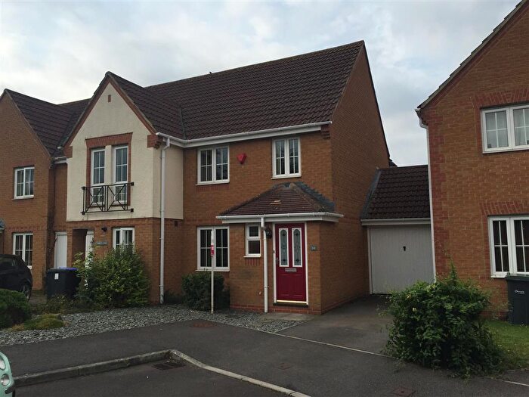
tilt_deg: +3.7
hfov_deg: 61.7
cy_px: 198
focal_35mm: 29
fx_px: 443
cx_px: 264
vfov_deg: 48.2
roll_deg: +0.0
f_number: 2.2
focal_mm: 4.15
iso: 32
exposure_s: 1/1163
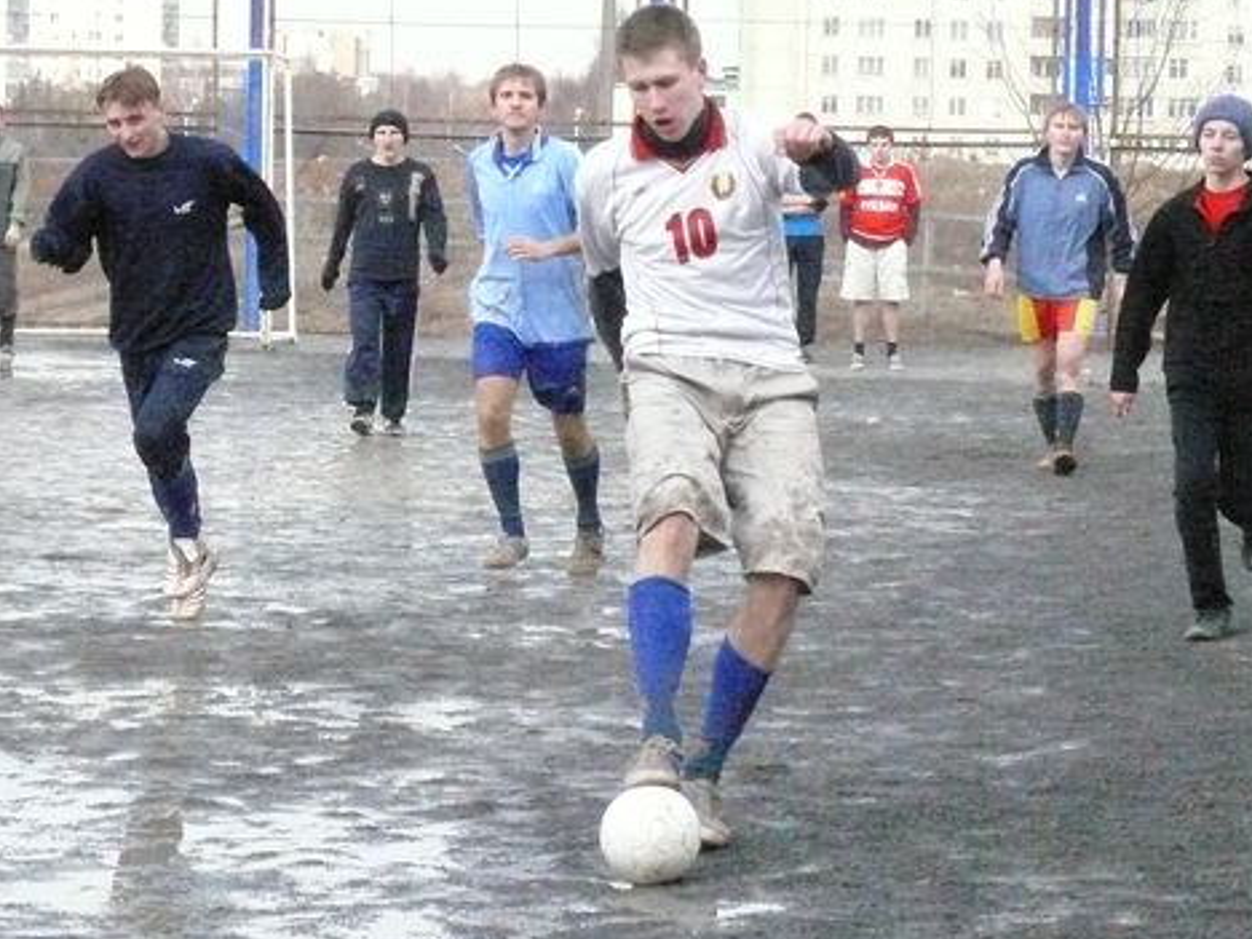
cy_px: 467
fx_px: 5570
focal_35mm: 154
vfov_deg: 9.6
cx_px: 663
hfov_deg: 12.8
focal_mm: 17.1
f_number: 9
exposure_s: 1/1000
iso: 1600
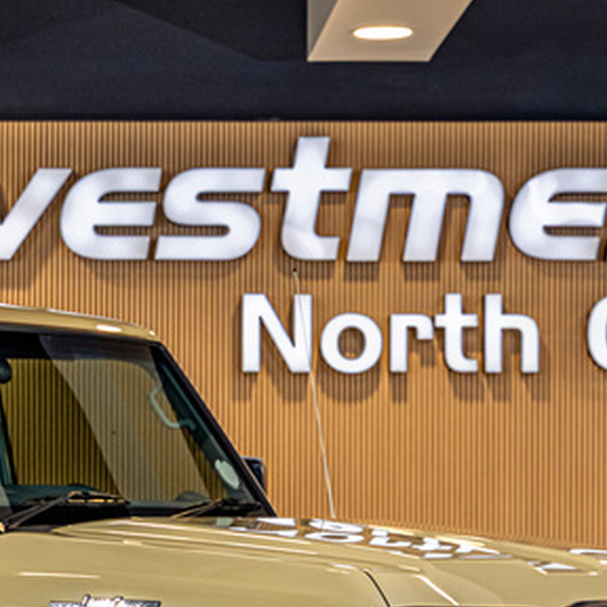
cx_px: 60
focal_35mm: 169
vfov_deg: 10.3
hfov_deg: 10.3
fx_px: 3353
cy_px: 559
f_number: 4.5
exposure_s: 1/125
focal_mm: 56
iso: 640
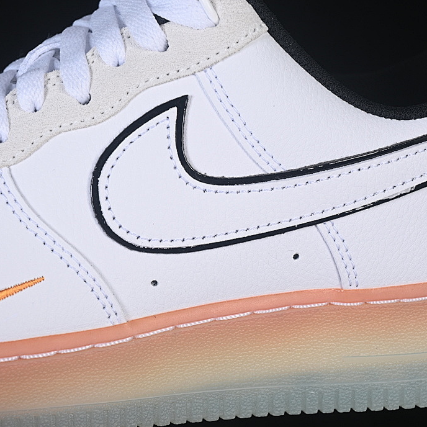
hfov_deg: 17.4
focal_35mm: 100
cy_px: 209
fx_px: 1396
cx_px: 193
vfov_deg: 17.4
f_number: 7.1
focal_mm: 50
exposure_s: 1/80
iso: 160
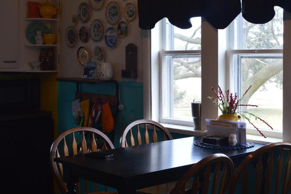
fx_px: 525
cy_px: 67
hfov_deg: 31.0
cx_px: 146
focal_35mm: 65
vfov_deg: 20.8
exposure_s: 1/30
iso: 400
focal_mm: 26
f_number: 7.1
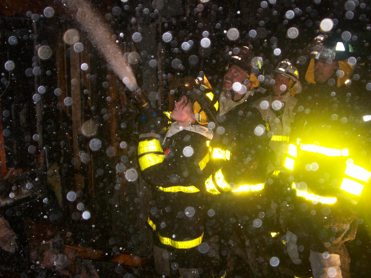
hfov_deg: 51.4
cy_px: 139
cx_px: 186
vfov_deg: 39.7
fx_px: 386
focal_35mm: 36
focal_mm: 5.9
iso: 140
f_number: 4.5
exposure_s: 1/64
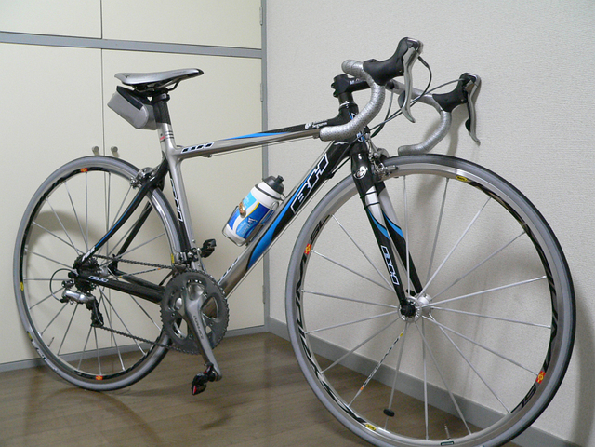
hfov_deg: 47.9
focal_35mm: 39
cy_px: 224
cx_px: 298
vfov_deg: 36.8
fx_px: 670
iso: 200
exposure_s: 1/6
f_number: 2.8
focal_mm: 6.5
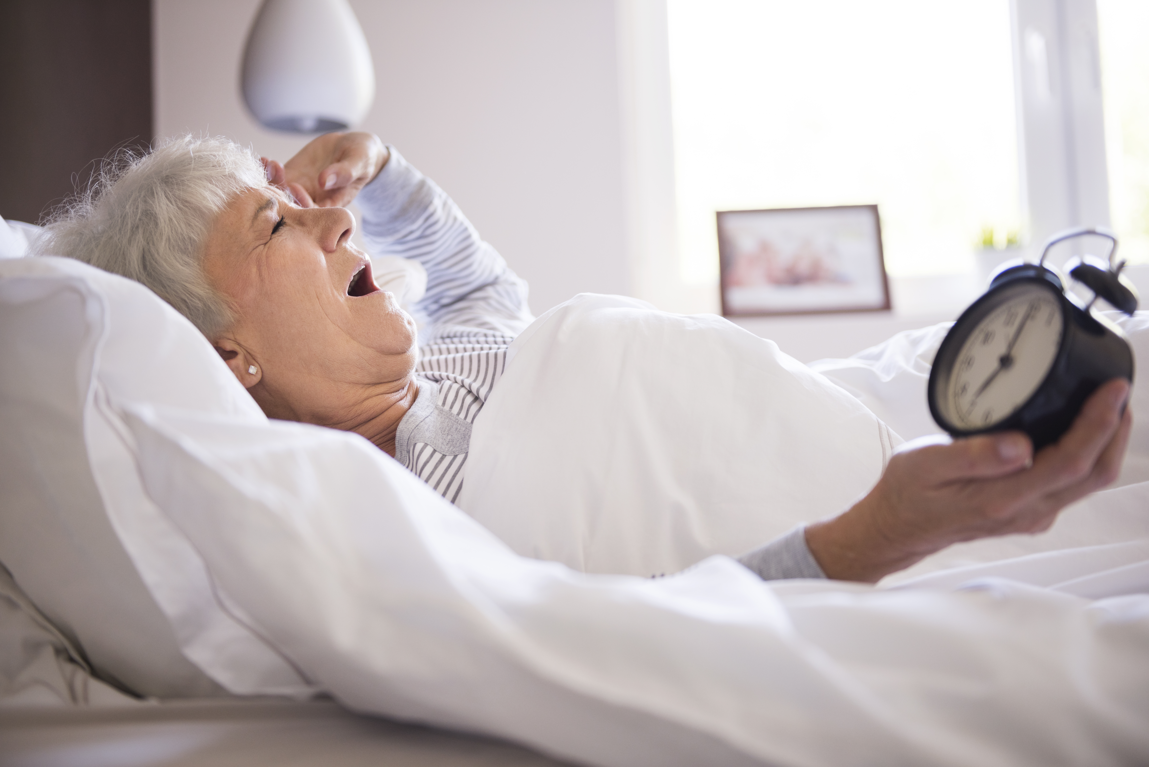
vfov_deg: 27.0
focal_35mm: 50
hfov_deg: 39.6
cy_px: 384
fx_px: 1596
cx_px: 574
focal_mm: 50
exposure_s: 1/80
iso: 200
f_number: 2.8
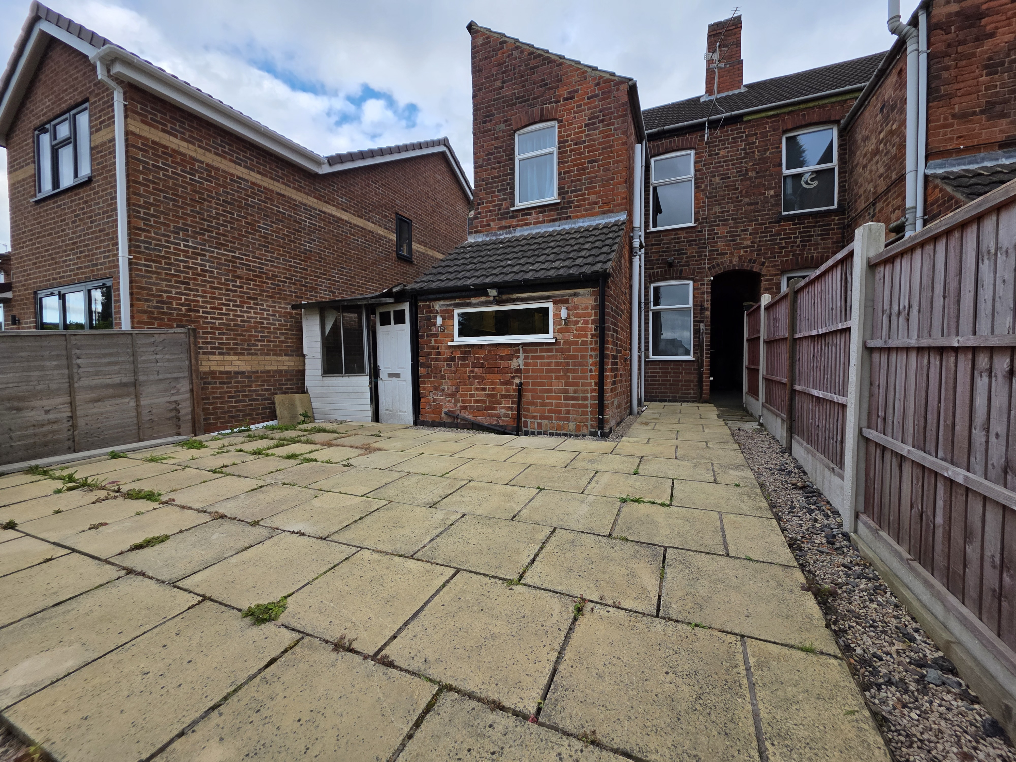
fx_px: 382
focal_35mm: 13
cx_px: 508
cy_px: 381
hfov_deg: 106.2
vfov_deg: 89.9
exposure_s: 1/397
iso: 40
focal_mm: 2.2
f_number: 1.9
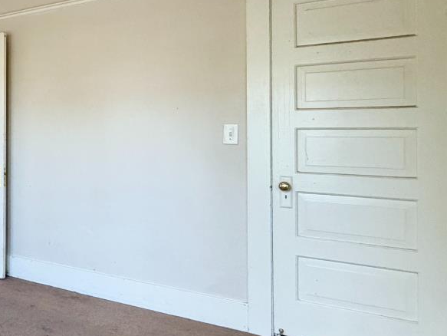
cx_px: -44
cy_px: 128
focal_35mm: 36
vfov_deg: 39.5
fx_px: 465
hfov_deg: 41.2
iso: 320
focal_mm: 2.22
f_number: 2.2
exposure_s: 1/120
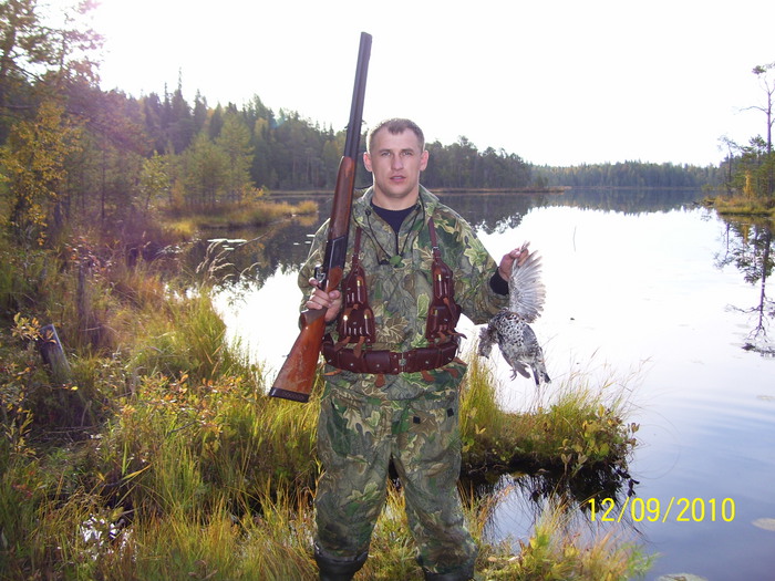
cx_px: 388
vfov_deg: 38.7
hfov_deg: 50.1
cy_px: 290
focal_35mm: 37
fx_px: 828
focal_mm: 6
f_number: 2.7
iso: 80
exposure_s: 1/350
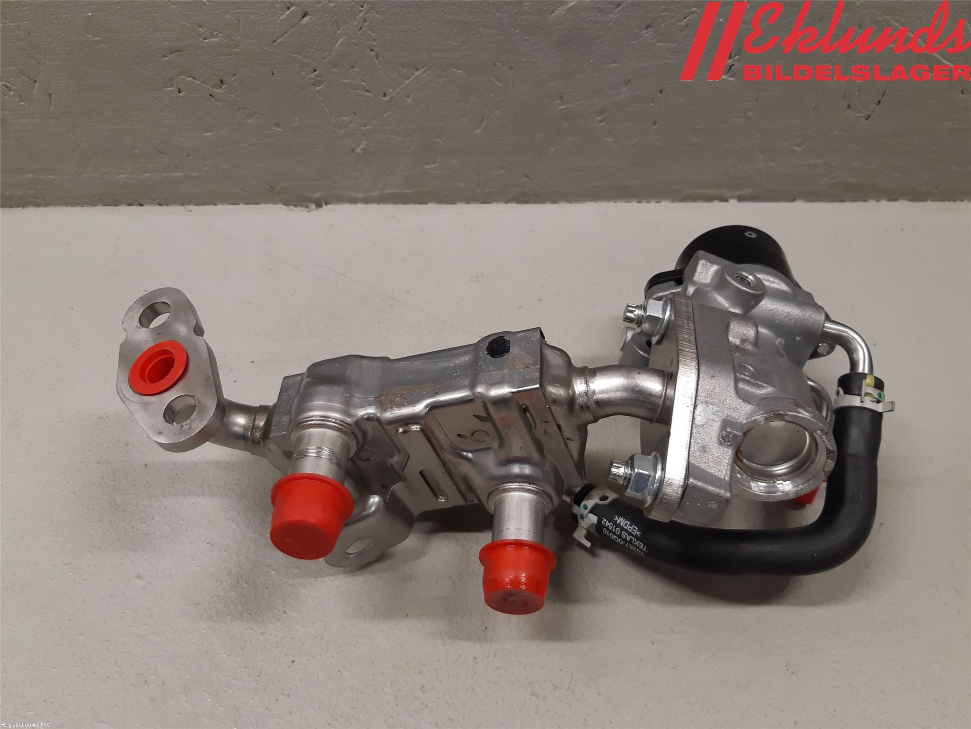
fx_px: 729
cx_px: 486
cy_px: 364
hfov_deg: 67.3
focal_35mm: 26
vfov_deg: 53.1
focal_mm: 3.93
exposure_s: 1/50
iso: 100
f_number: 1.7
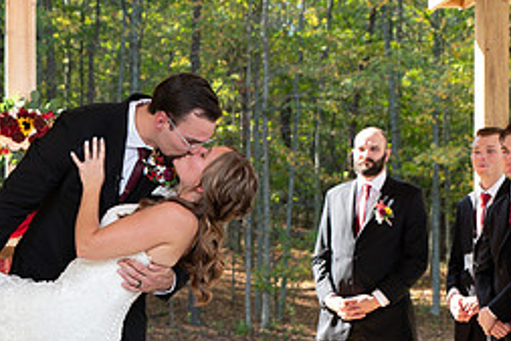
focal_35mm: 112
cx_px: 83
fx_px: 1591
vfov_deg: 12.1
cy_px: 335
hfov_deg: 18.0
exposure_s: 1/250
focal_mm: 45
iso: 320
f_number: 4
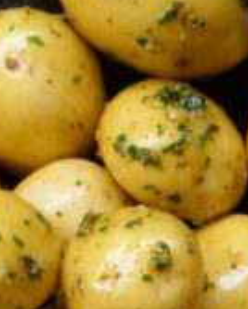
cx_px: 118
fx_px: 1850
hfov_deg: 7.7
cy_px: 333
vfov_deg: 9.5
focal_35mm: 202
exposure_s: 1/60
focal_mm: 27
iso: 2500
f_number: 16
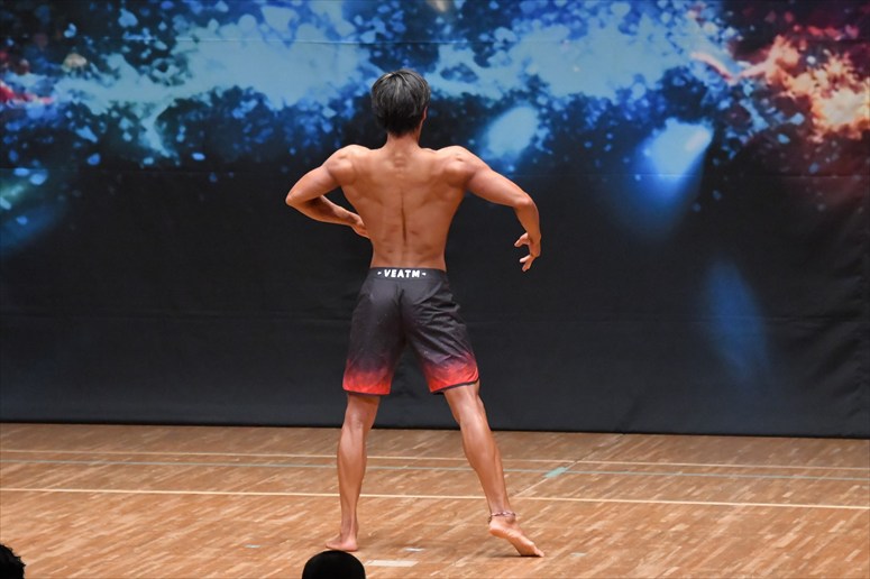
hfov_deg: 7.6
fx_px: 6522
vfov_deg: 5.1
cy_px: 290
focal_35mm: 270
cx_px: 435
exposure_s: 1/400
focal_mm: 180
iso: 8000
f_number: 5.6
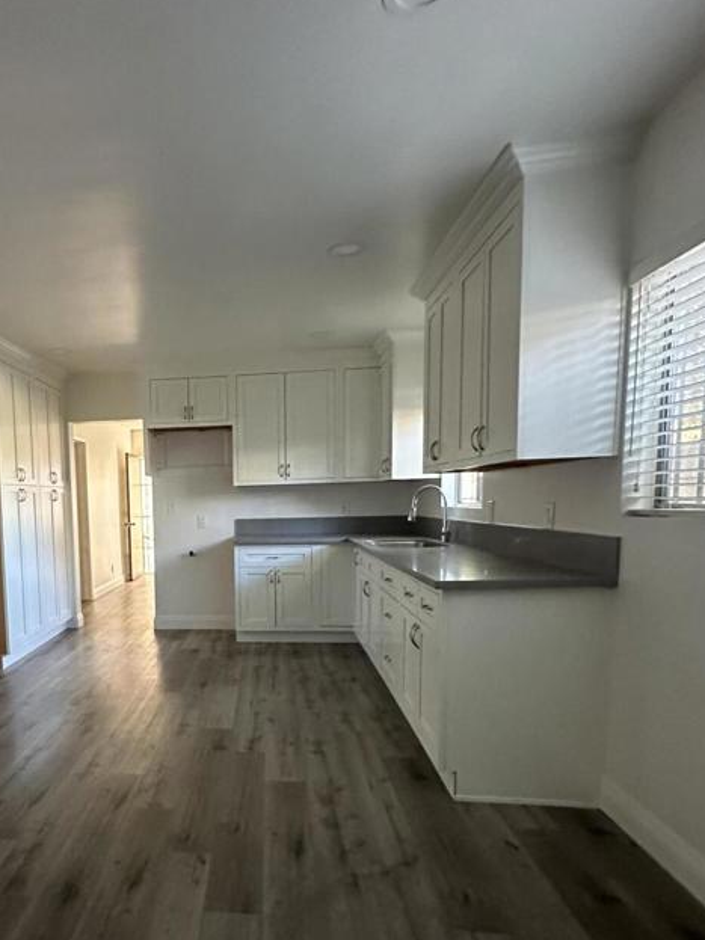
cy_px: 569
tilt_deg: -5.9
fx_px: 625
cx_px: 169
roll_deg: +1.4
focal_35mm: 23
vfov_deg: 73.1
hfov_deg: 55.8
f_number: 2.2
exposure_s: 1/60
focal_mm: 2.22
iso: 640
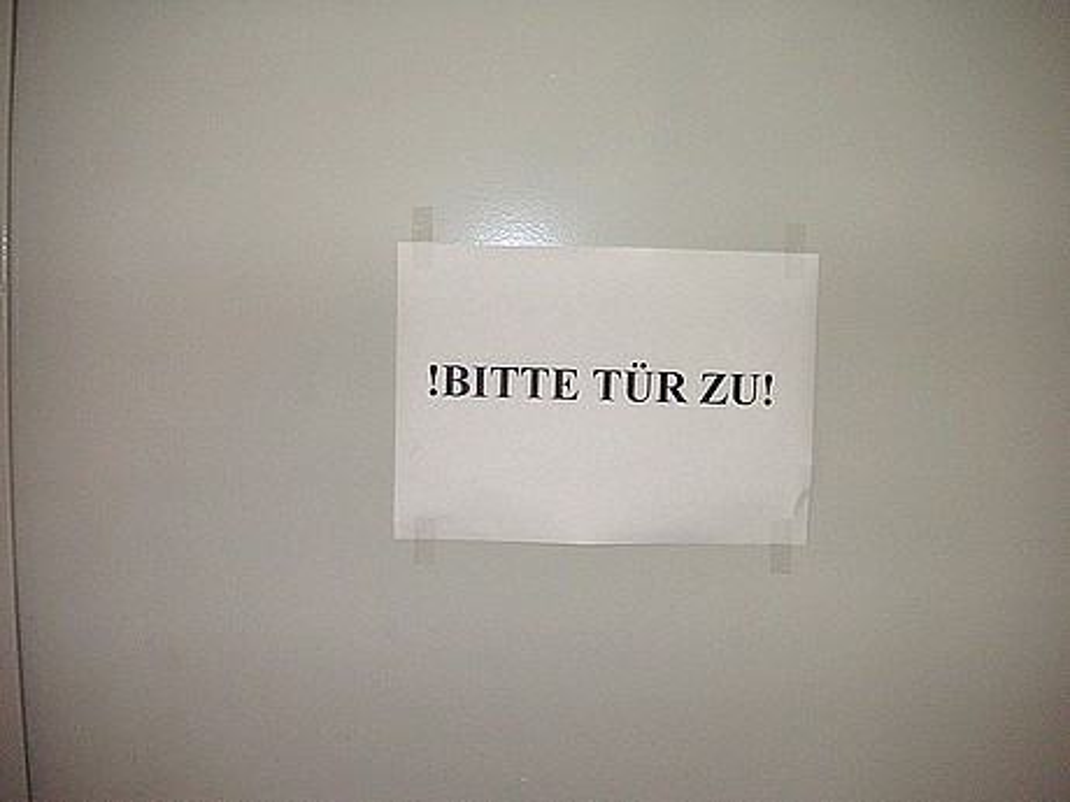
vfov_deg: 38.7
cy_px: 401
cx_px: 535
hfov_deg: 50.1
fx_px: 1144
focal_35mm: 37
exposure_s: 1/45
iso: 160
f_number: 2.8
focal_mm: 6.1
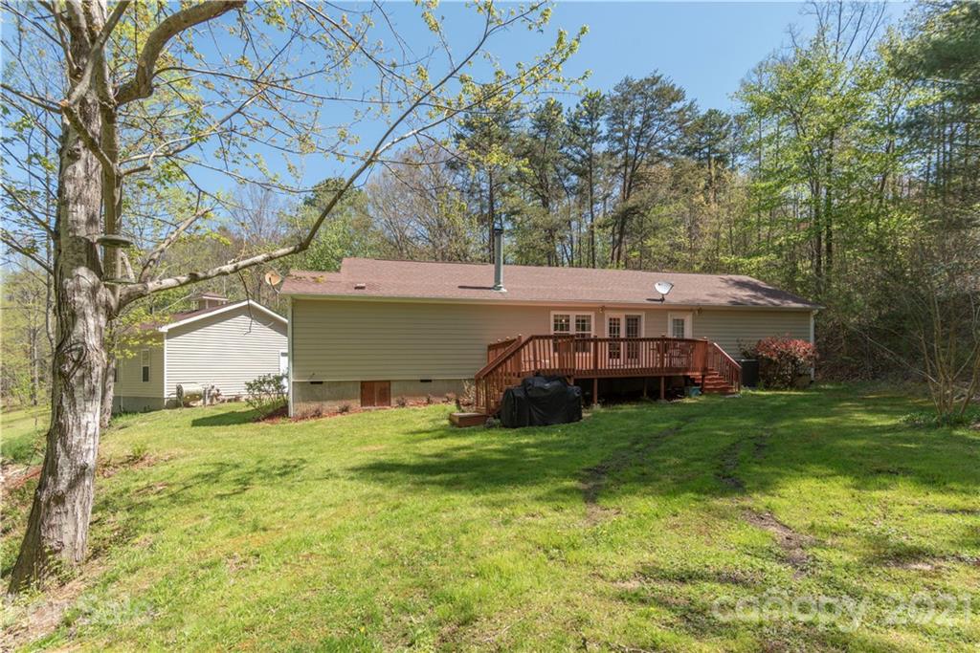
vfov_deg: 70.5
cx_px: 490
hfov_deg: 93.3
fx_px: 463
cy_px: 326
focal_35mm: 17
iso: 400
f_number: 7.1
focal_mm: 17
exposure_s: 1/800
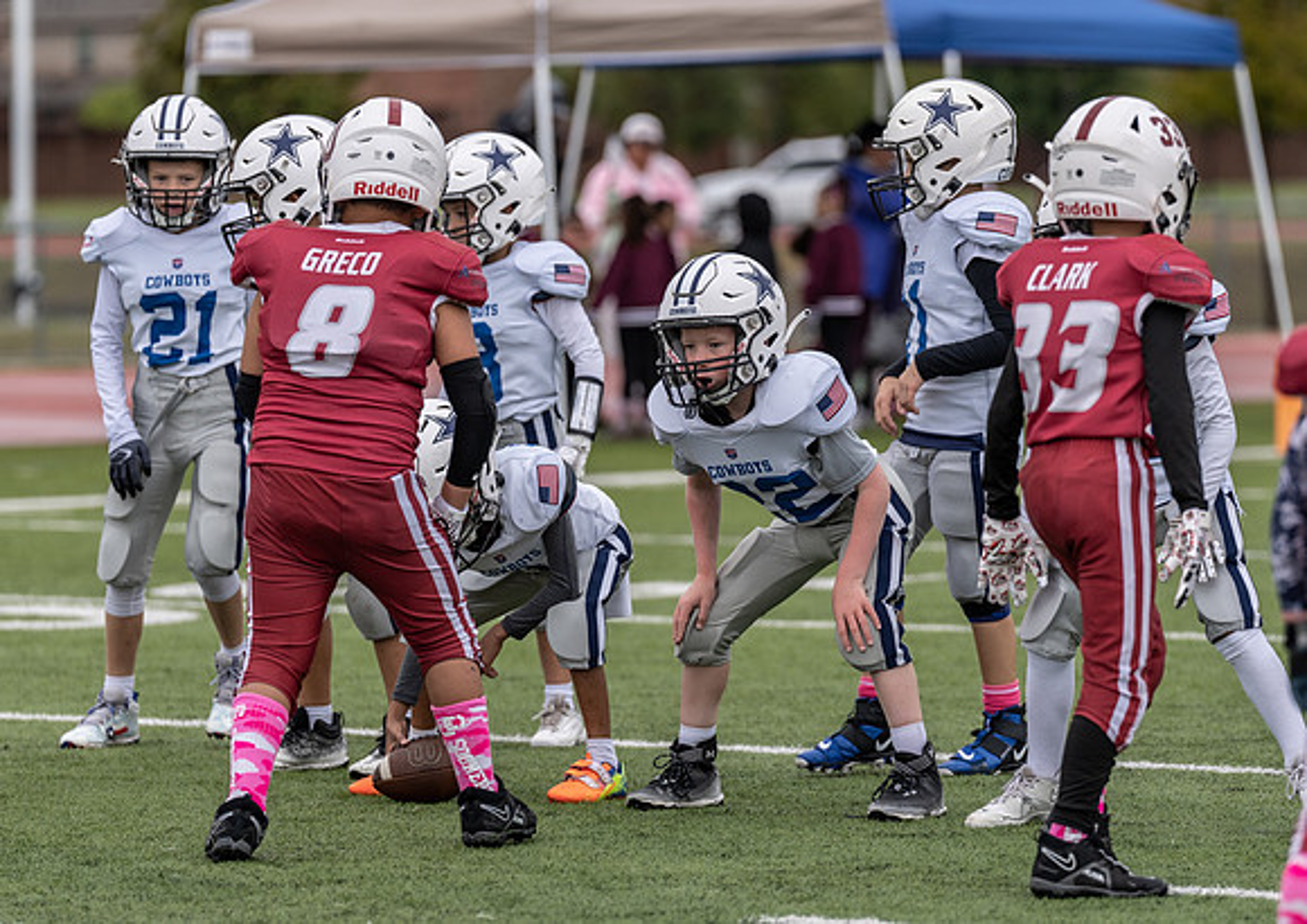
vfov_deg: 5.4
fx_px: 9816
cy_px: 521
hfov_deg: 7.6
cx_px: 766
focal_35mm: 265
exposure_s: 1/1250
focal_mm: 200
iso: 250
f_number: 3.5
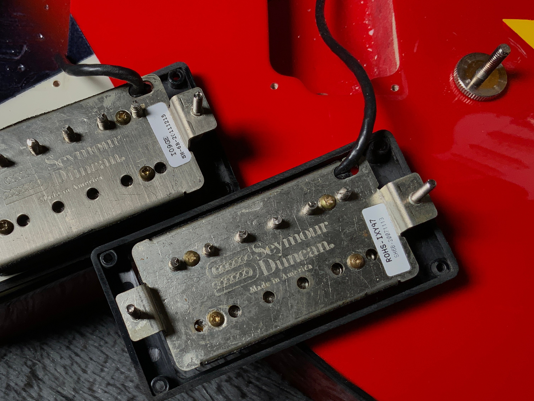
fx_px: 602
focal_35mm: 39
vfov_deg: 36.6
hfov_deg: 47.1
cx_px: 179
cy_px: 250
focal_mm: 3
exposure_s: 1/312
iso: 20
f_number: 1.8
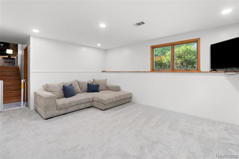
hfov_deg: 96.8
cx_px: 120
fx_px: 106
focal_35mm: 16
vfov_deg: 73.7
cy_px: 80
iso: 1600
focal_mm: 16
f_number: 5.6
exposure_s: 1/30
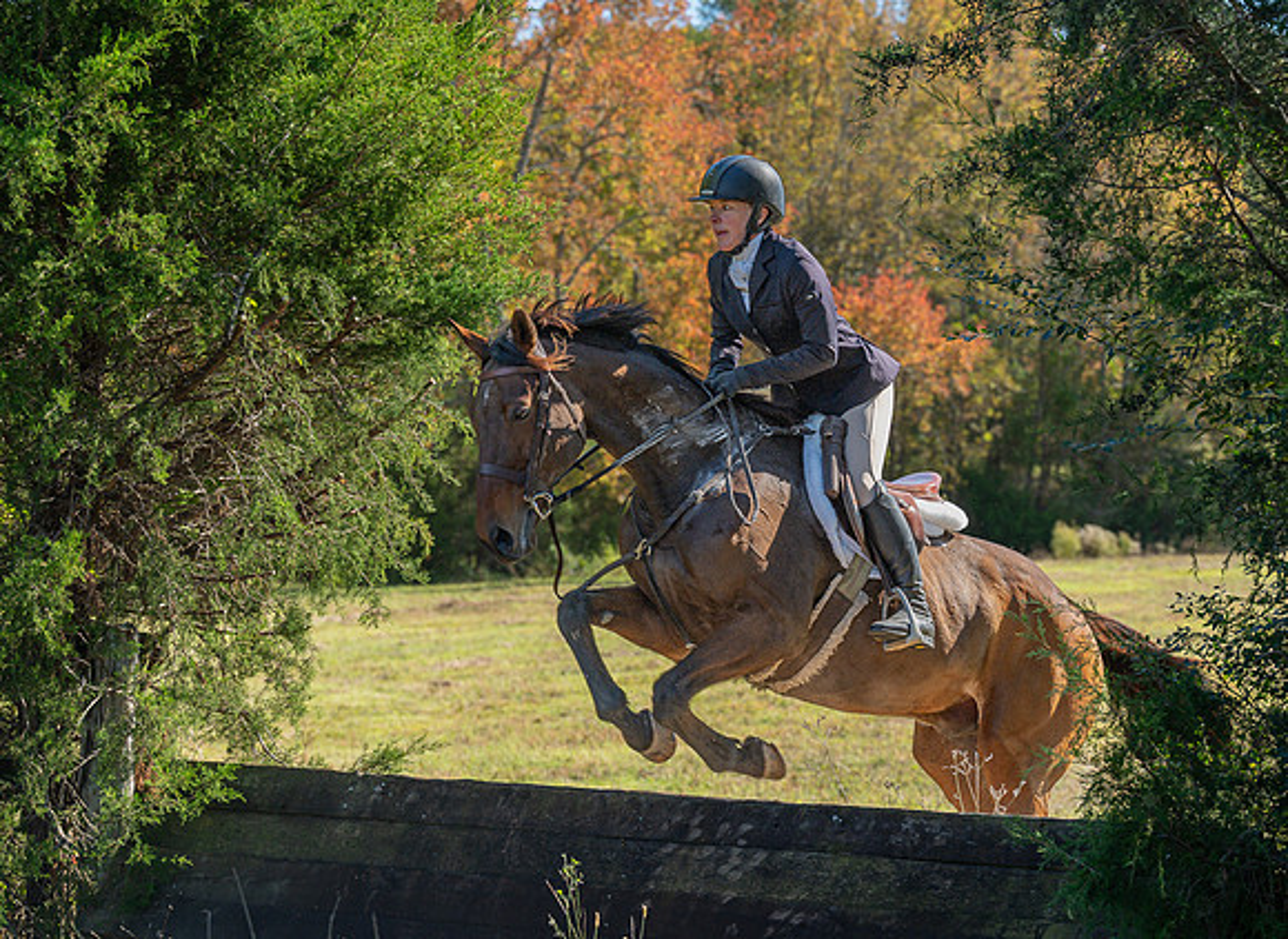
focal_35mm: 88
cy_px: 384
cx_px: 624
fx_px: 3241
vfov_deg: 16.5
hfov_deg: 22.5
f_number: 4
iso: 500
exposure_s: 1/640
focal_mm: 70
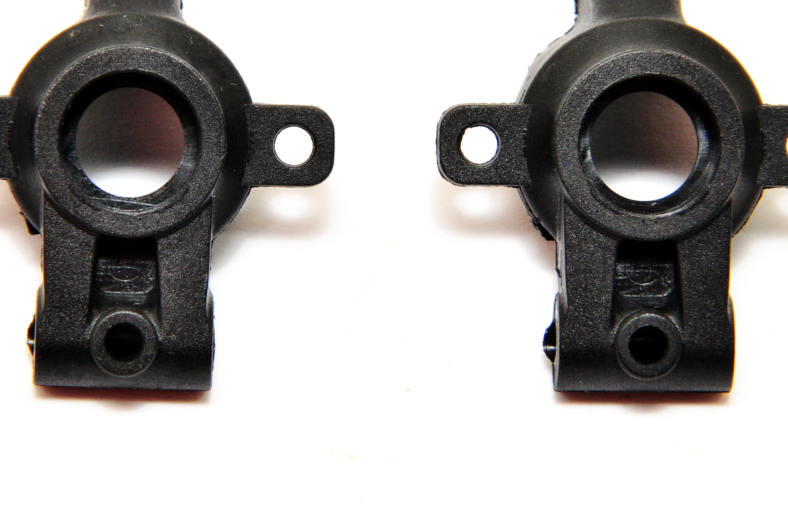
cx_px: 375
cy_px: 151
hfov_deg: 4.0
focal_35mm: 514
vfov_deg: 2.7
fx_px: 11236
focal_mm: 200
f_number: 20
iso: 400
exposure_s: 1/60
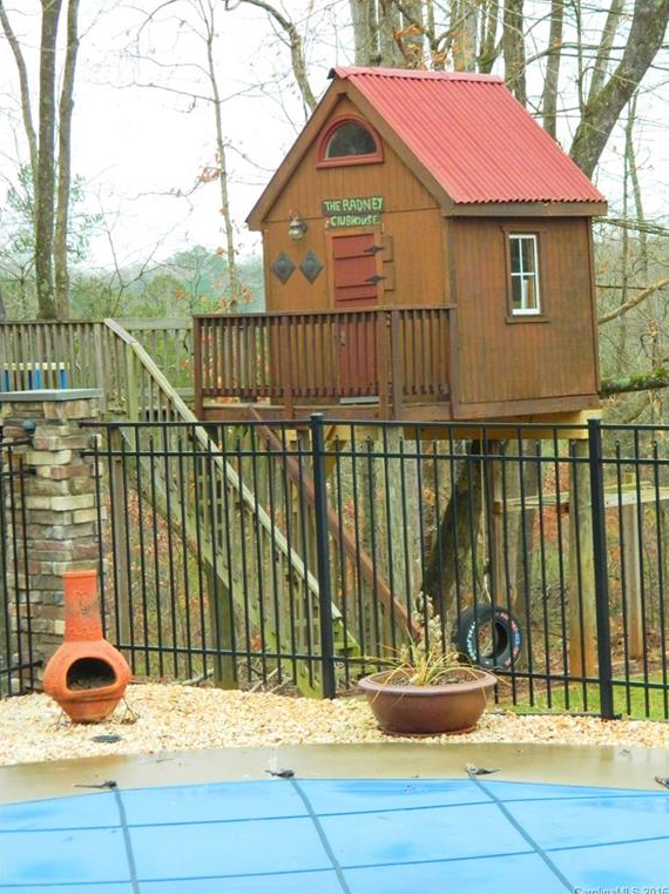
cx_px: 336
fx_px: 2682
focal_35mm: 104
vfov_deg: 18.9
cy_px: 449
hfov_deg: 14.2
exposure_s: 1/60
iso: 320
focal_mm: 18.6
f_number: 4.5
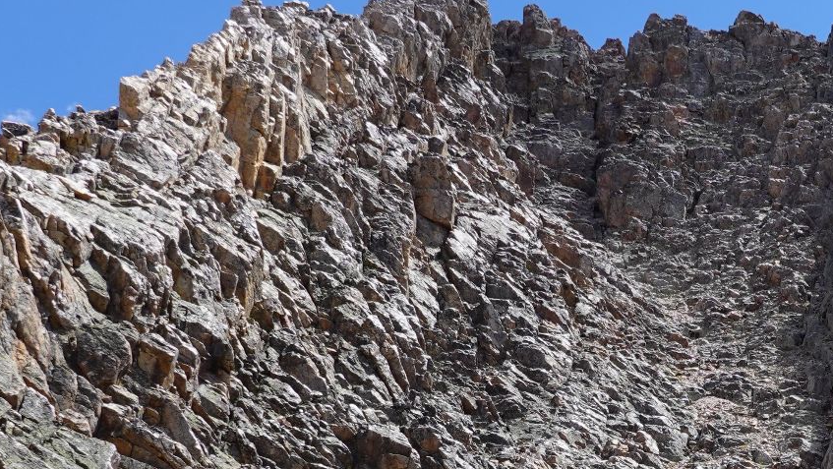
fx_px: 1790
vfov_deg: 14.5
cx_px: 625
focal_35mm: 81
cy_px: 559
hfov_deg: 25.9
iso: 100
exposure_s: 1/200
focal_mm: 12.01
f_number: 5.6
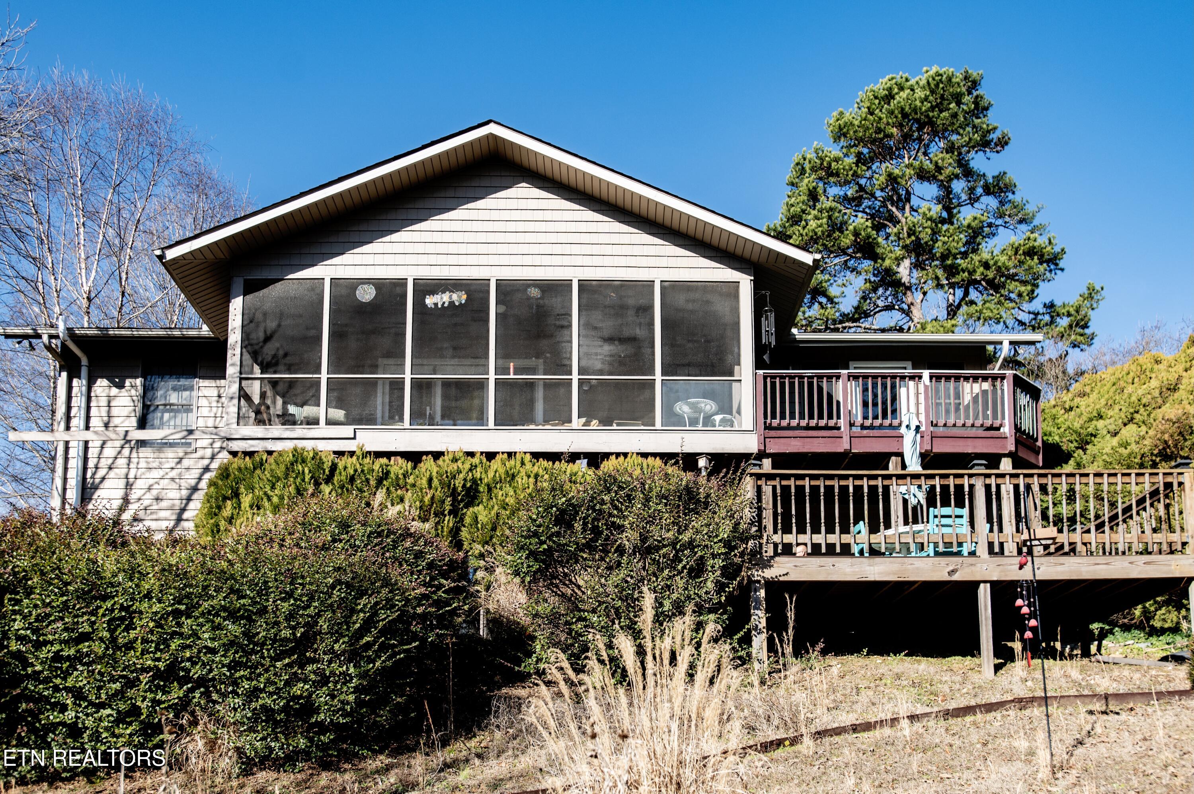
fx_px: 994
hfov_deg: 62.0
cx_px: 597
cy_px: 397
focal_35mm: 30
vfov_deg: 43.5
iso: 320
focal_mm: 30
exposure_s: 1/1600
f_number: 4
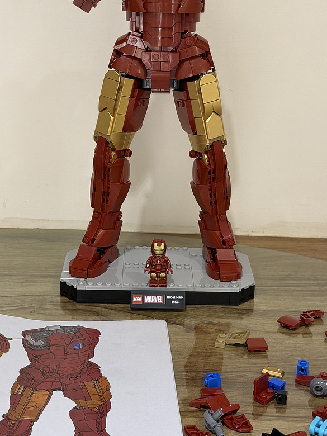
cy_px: 183
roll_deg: -1.0
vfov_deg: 30.2
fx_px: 806
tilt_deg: -16.8
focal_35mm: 64
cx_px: 153
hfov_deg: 22.9
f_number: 1.78
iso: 250
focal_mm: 6.76
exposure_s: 1/60
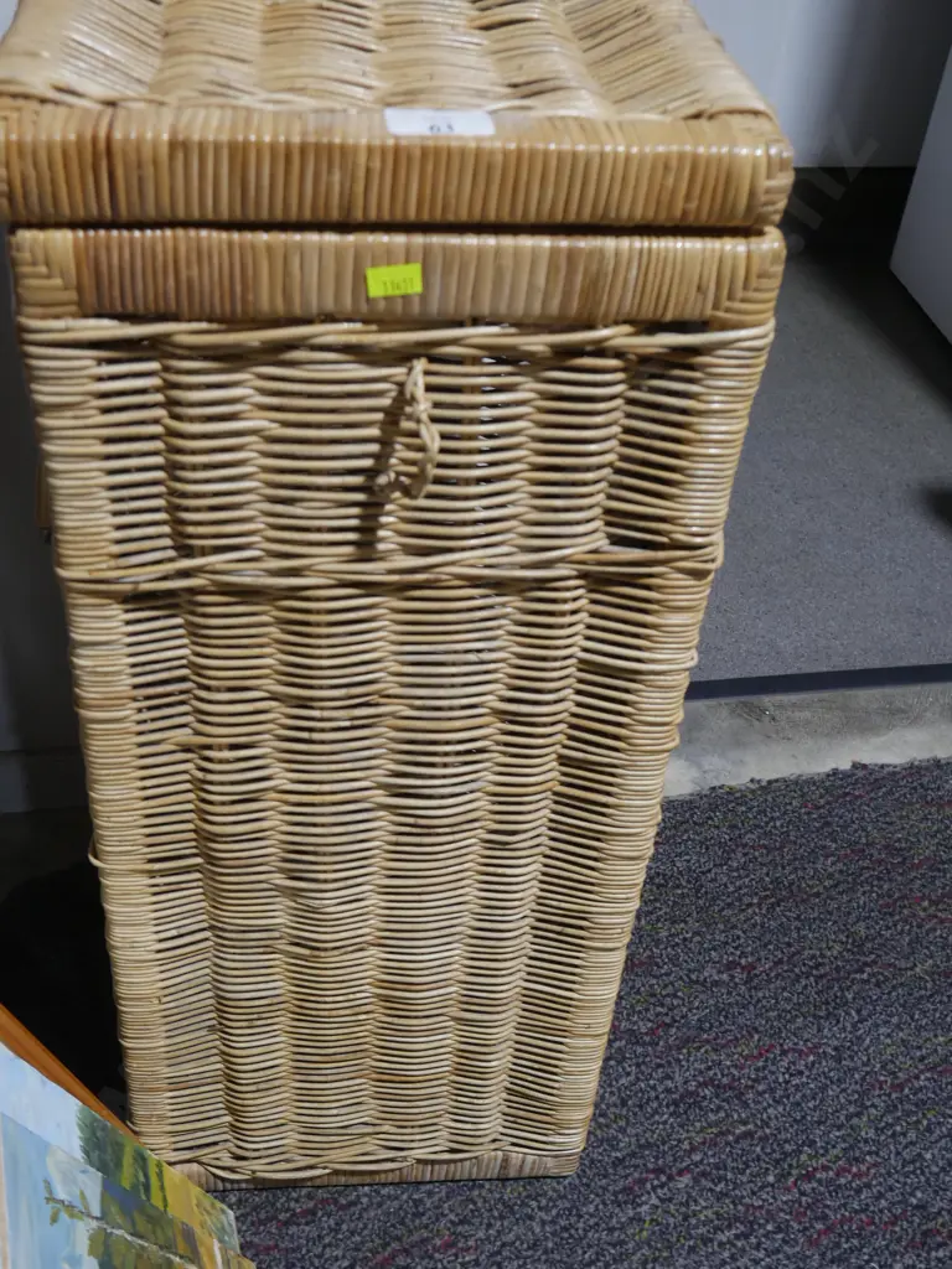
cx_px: 476
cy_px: 634
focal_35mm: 38
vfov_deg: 49.0
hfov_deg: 37.7
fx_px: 1393
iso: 500
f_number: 5
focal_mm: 19
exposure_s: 1/60
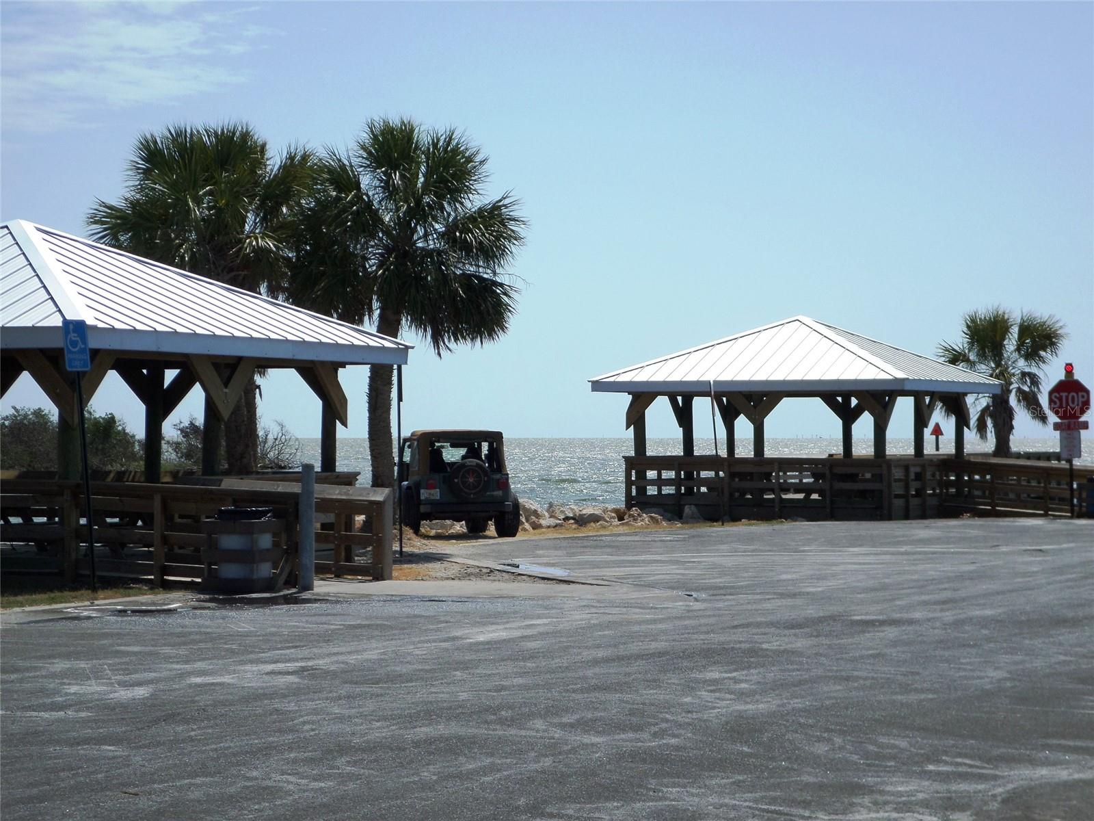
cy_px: 410
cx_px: 547
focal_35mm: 81
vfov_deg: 18.2
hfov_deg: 24.1
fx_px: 2560
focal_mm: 14.6
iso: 80
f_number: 4.7
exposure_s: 1/1000
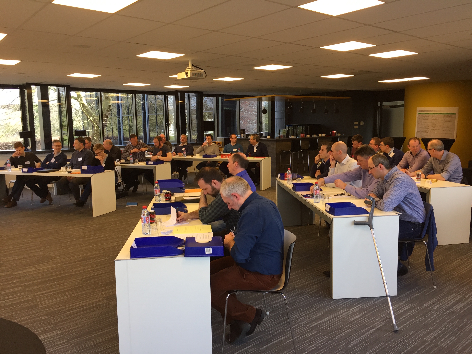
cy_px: 177
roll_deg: +0.1
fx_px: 395
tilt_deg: -8.2
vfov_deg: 48.2
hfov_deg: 61.7
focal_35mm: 29
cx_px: 236
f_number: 2.2
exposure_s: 1/40
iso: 32
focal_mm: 4.15
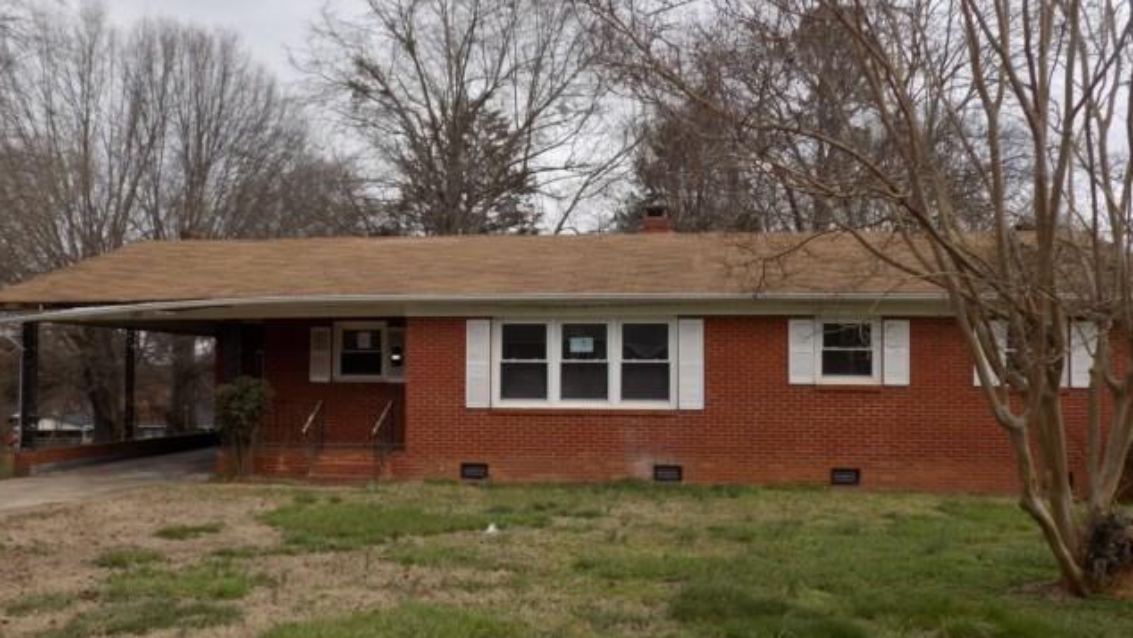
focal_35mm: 33
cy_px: 357
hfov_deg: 59.5
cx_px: 566
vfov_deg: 35.6
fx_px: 992
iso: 80
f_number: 3.3
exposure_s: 1/500
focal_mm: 5.3
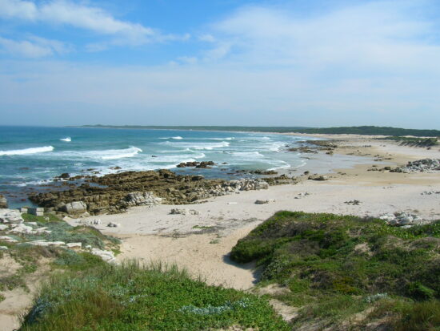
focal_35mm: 34
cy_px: 166
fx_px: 432
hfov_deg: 53.9
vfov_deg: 41.8
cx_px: 220
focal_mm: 5.7
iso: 50
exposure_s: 1/527
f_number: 4.9
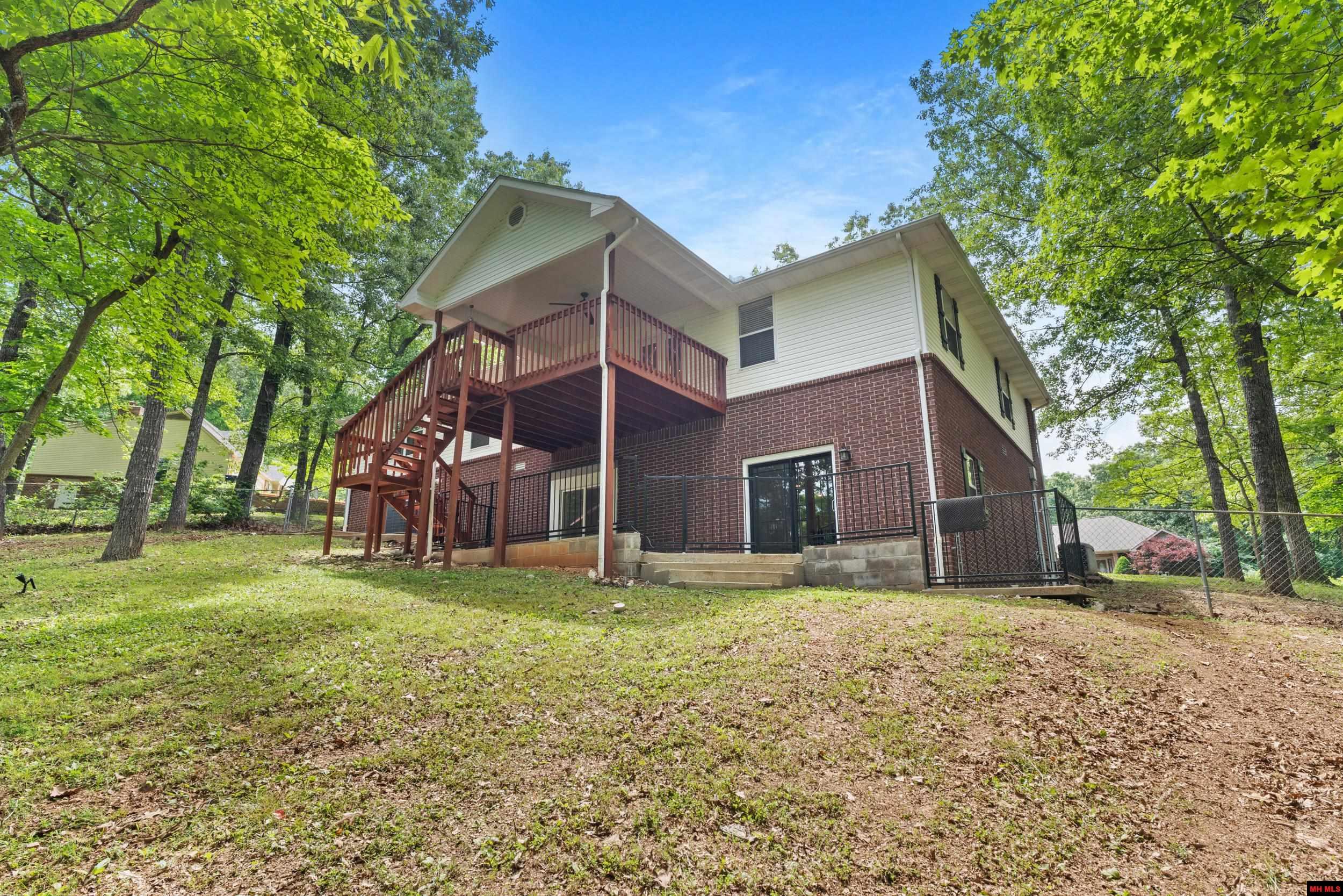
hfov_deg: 88.6
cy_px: 448
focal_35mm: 18
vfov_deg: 66.1
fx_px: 688
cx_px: 672
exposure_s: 1/80
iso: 320
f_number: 7.1
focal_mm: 12.3
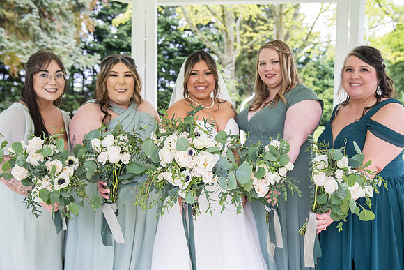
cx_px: 202
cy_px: 135
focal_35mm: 38
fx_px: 427
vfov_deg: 35.1
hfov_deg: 50.7
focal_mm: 38
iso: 1600
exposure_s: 1/400
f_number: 4
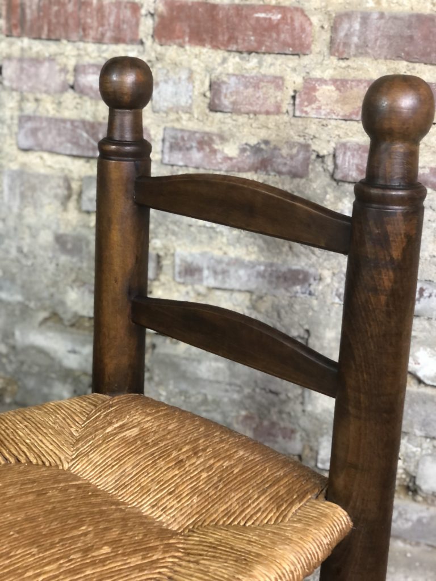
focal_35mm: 52
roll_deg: -2.6
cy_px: 290
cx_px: 218
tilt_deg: -14.8
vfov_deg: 36.8
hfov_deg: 28.0
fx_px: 873
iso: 125
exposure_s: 1/33
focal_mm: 6
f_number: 2.4
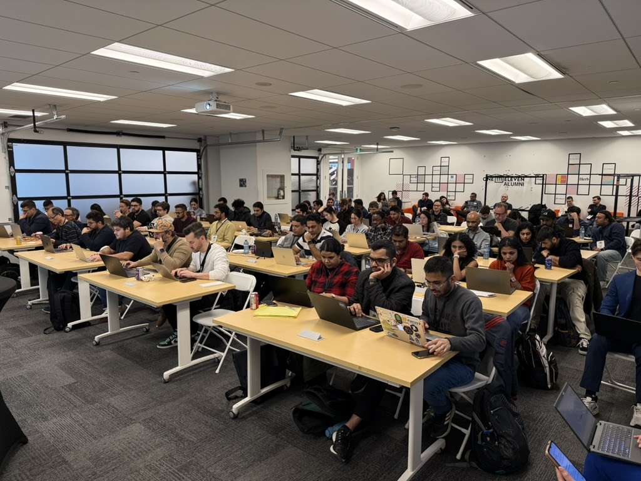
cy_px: 240
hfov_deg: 71.6
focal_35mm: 24
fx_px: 444
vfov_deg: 56.8
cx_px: 320
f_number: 1.78
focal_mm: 6.76
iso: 200
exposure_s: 1/60
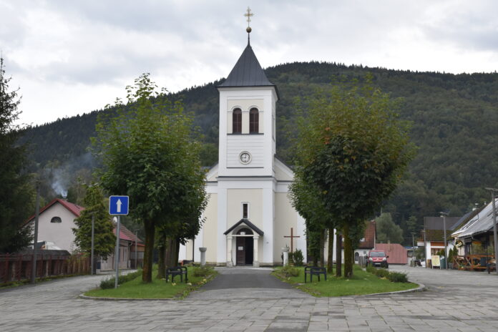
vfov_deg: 28.1
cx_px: 249
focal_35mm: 48
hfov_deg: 41.1
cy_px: 166
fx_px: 664
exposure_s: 1/200
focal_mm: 32
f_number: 7.1
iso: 400
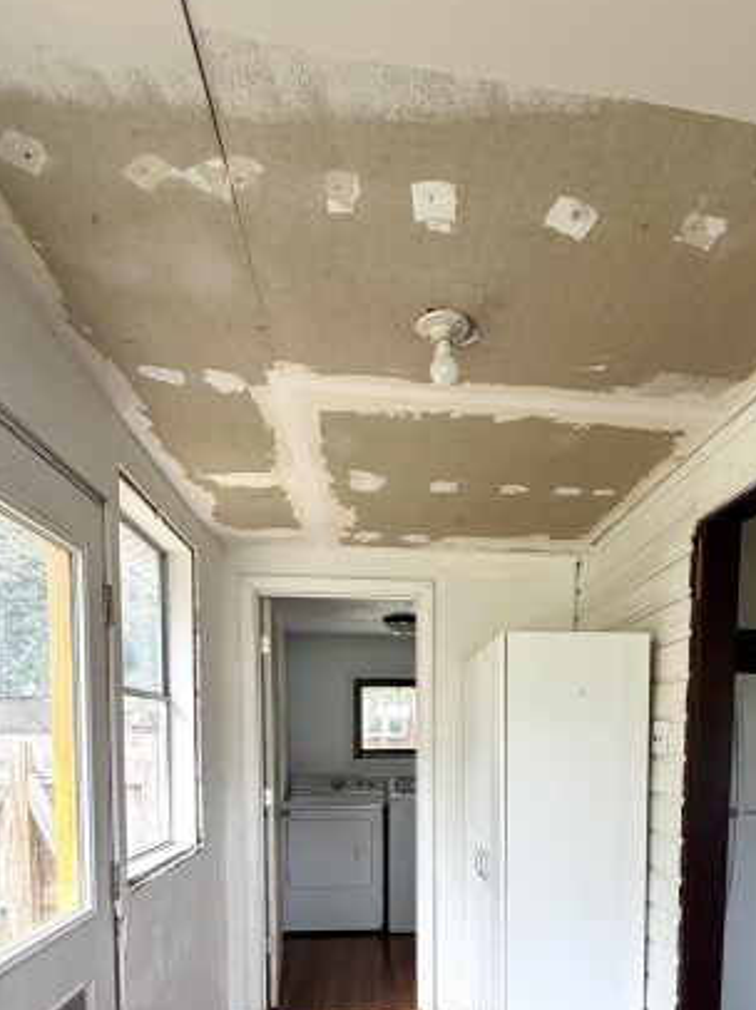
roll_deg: -0.9
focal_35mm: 23
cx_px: 455
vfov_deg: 67.6
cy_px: 795
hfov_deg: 58.3
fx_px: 670
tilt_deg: -4.2
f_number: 2.2
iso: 64
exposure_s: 1/121
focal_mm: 2.22
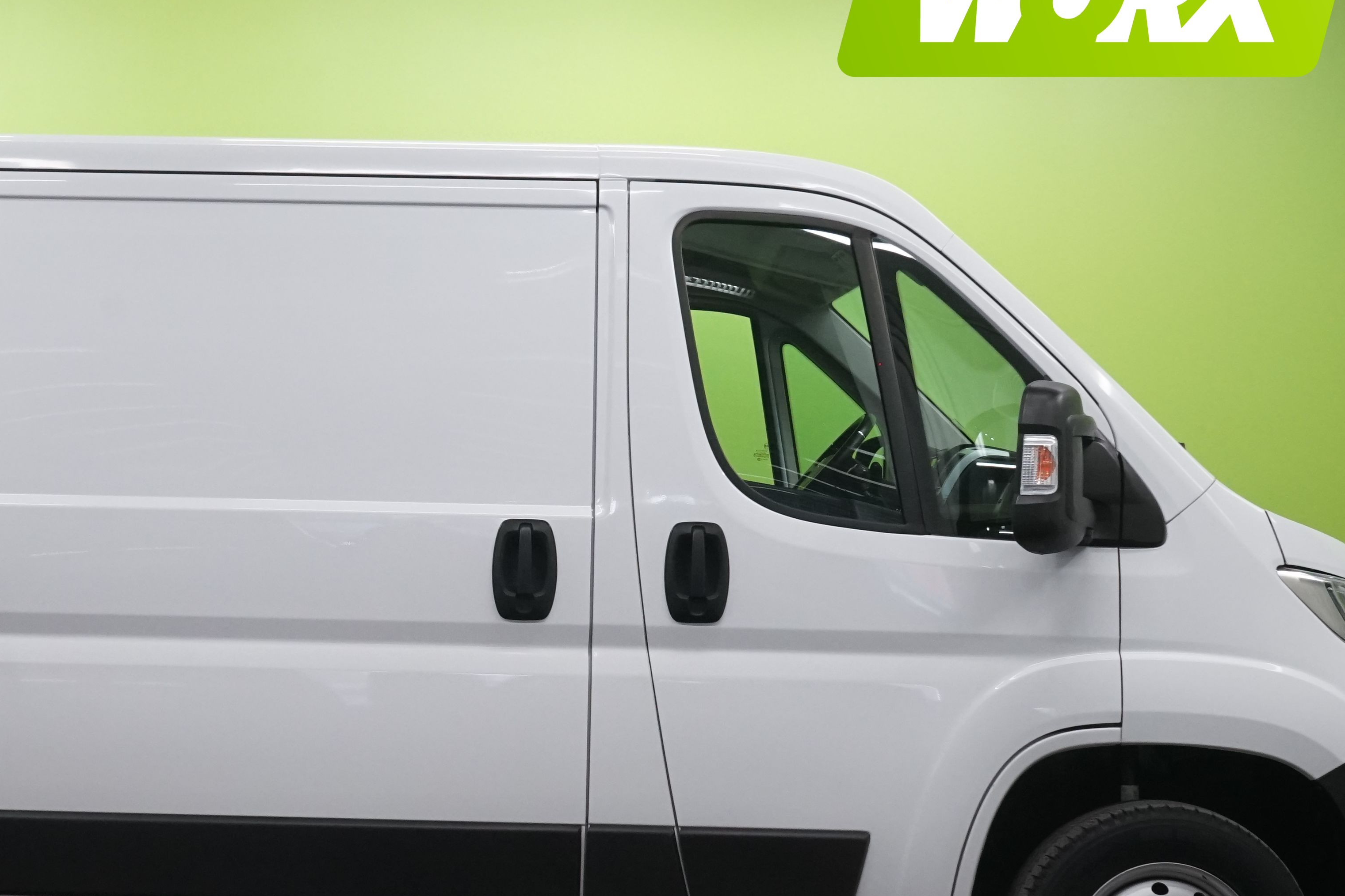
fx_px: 2652
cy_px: 527
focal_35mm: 71
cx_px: 340
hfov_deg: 28.1
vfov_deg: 19.2
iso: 2000
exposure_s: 1/25
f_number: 9
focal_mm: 36
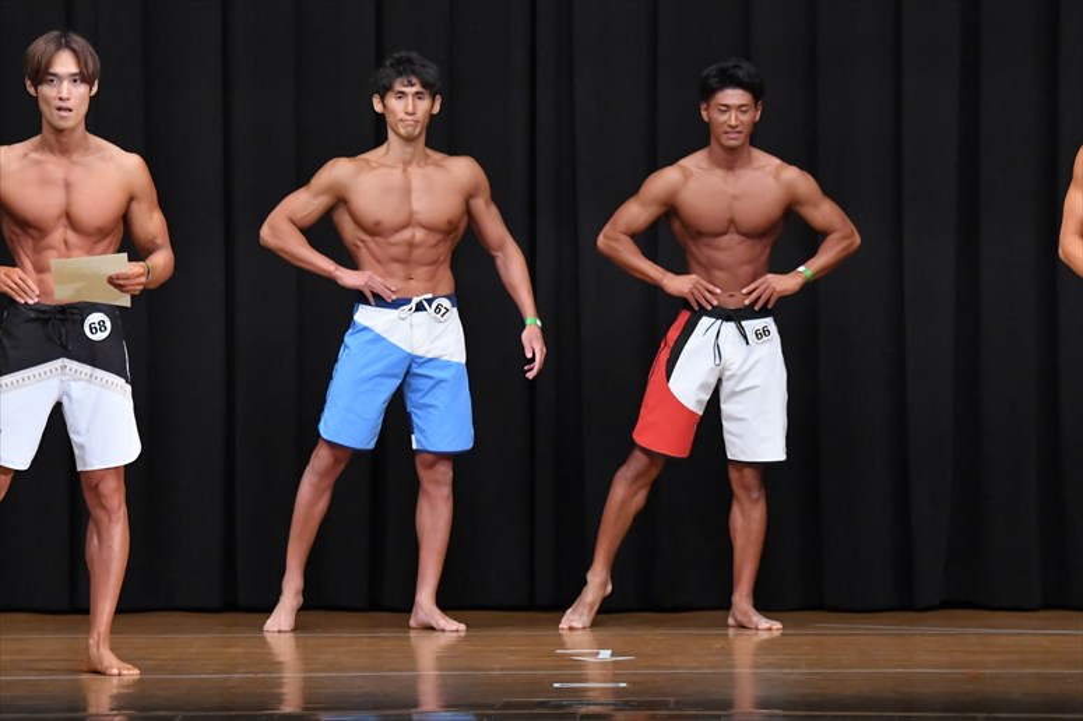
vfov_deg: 6.1
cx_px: 542
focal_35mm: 225
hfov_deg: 9.2
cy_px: 360
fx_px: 6766
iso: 8000
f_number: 5.6
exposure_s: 1/400
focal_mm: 150
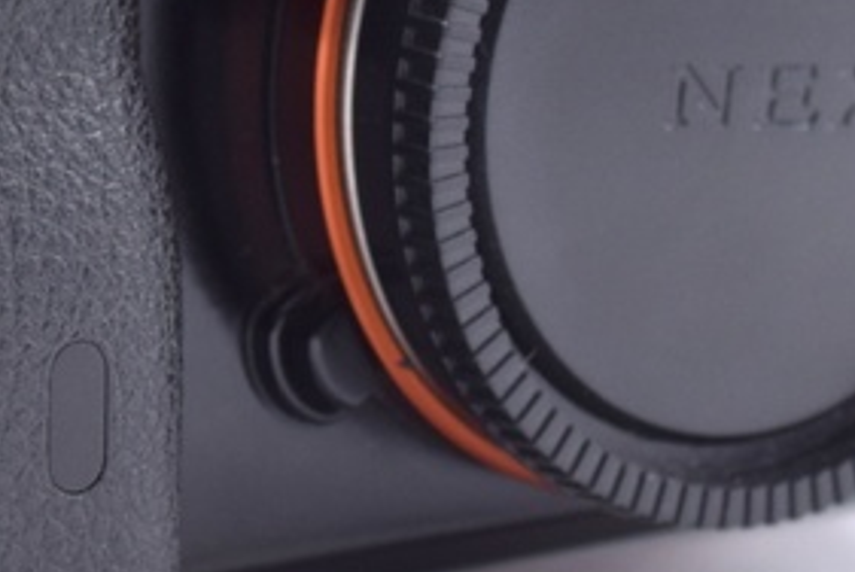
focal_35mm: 234
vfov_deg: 5.9
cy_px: 26
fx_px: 5563
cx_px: 198
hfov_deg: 8.8
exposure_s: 1/125
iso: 400
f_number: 7.1
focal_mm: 44
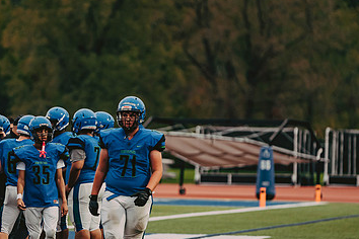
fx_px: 3271
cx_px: 113
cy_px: 156
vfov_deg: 4.2
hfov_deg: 6.3
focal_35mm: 328
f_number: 3.2
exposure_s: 1/640
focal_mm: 200
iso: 800
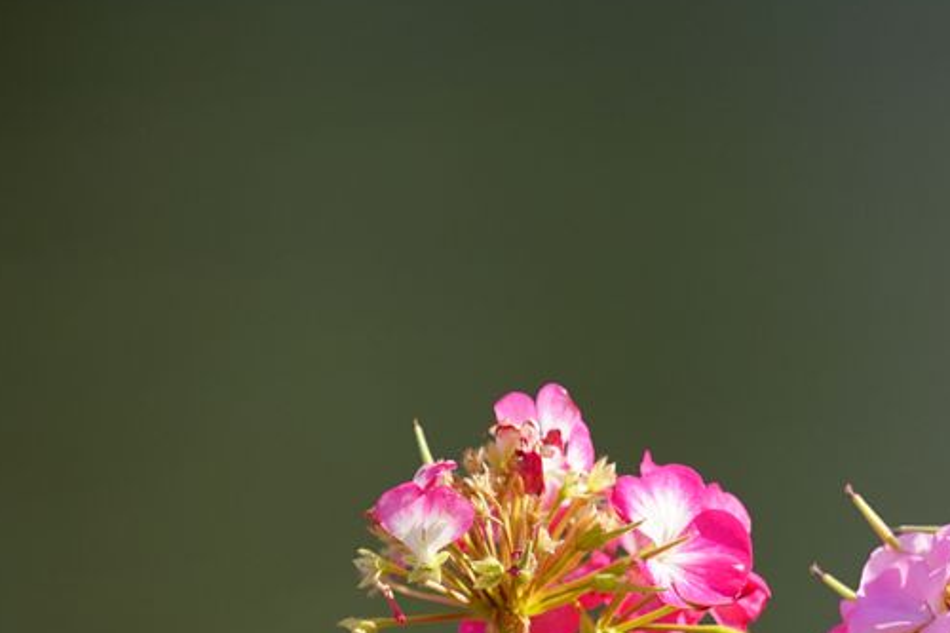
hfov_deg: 2.0
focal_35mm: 1010
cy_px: 634
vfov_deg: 1.4
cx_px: 1081
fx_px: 26637
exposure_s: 1/1600
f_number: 4
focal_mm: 394.7
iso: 320
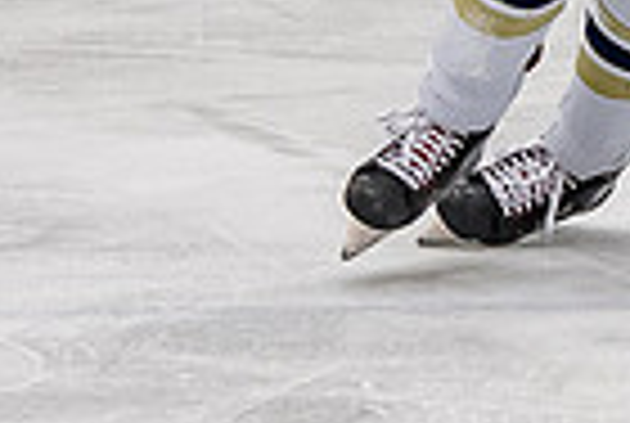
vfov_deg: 1.3
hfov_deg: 2.0
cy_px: -73
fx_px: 17993
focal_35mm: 1026
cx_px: 779
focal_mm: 120
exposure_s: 1/800
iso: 1600
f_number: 3.2
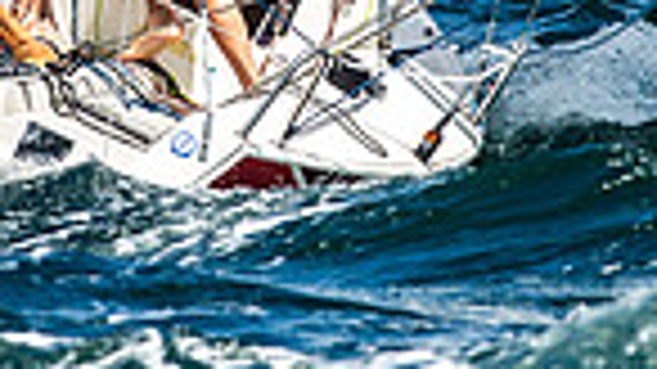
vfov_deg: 1.5
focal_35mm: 832
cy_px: -198
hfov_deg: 2.6
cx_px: 279
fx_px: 14489
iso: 500
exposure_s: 1/3200
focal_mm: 200
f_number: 5.6
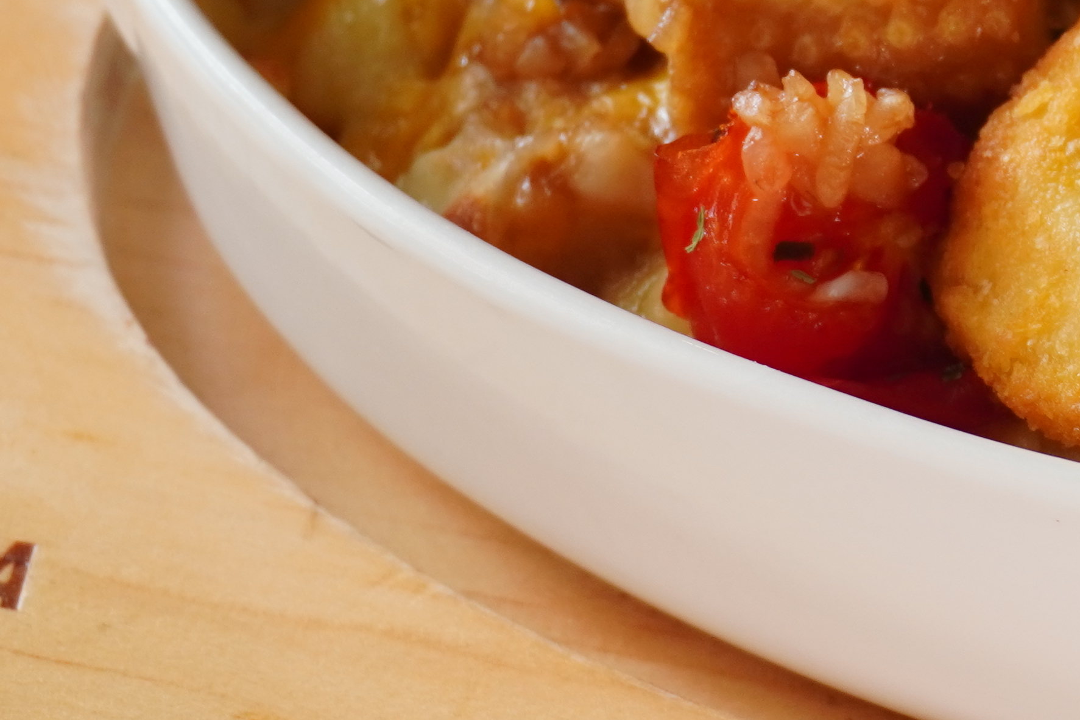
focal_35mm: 203
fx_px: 6090
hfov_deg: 9.9
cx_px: 1418
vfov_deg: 6.7
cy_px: 45
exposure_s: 1/80
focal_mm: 40
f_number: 5.6
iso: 250
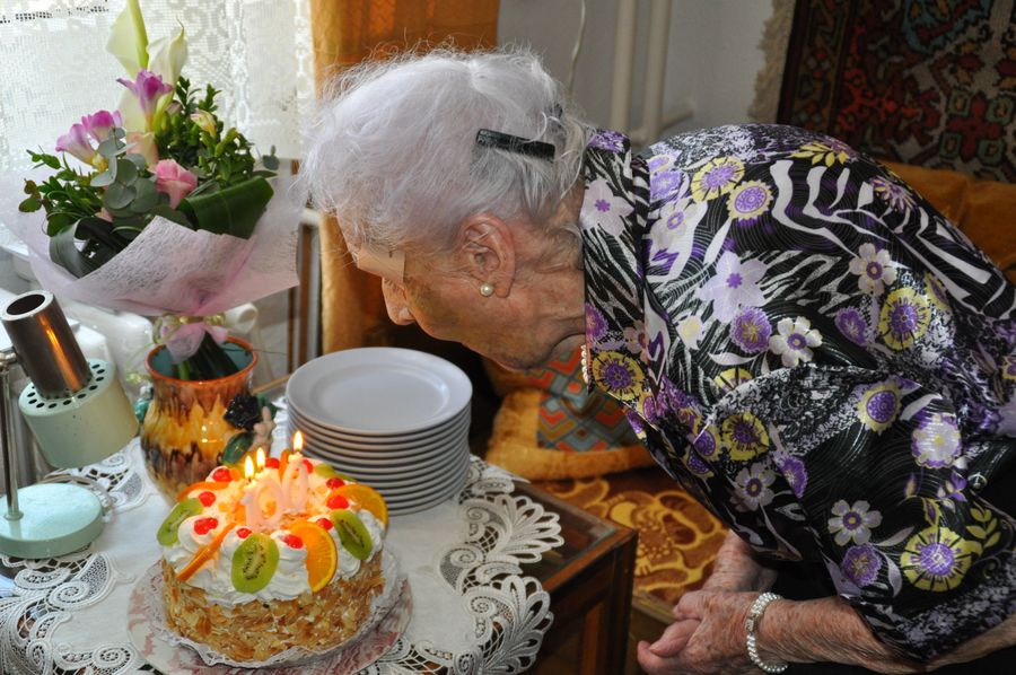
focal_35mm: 48
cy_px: 338
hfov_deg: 41.2
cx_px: 508
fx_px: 1353
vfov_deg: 28.0
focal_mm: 32
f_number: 4.2
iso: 800
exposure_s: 1/100
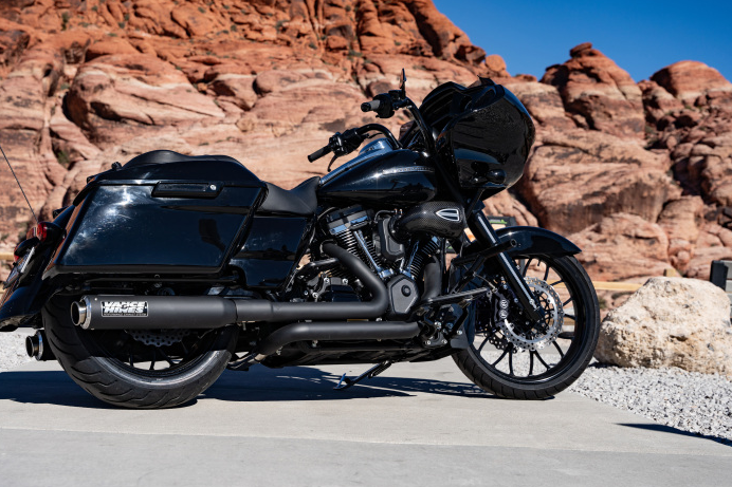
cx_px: 333
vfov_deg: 25.8
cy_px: 242
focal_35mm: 52
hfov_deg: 37.9
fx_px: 1066
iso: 100
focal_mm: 45.4
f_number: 5
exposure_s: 1/1600
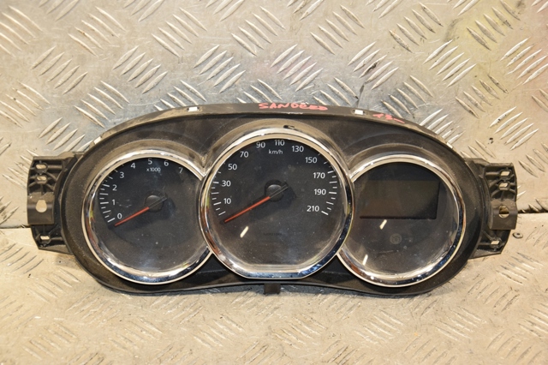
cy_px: 182
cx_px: 274
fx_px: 1187
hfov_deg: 26.0
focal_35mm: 78
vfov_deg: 17.5
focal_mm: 52
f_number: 5
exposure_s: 1/125
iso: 800
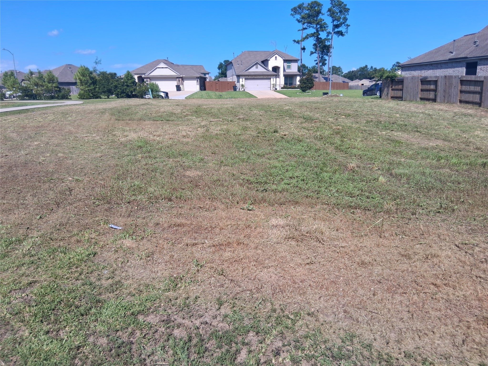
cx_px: 244
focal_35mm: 26
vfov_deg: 53.1
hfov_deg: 67.3
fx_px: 367
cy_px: 183
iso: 25
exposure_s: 1/562
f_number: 1.8
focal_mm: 3.98
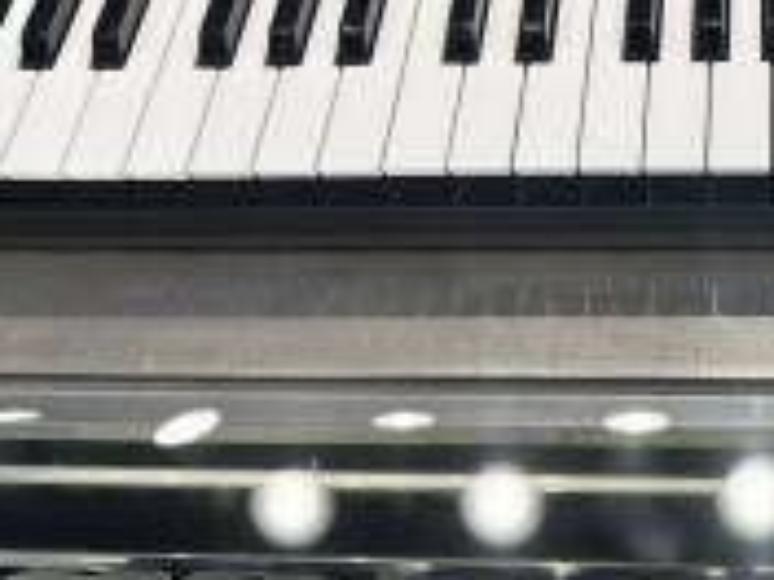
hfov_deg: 26.4
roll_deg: +2.7
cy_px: -202
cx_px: 704
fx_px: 1588
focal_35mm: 71
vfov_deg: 19.0
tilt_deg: -41.1
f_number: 1.78
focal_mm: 6.86
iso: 80
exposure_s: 1/120
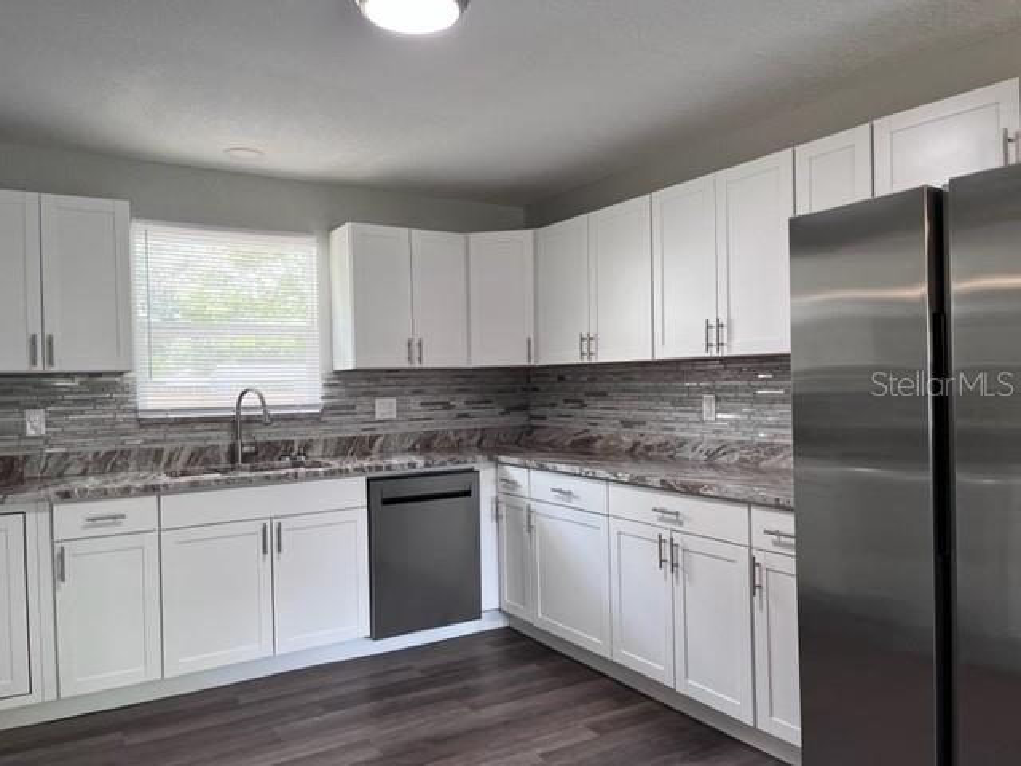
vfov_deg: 53.1
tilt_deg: +0.7
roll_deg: +1.2
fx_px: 767
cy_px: 383
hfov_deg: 67.3
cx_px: 510
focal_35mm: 26
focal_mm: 5.1
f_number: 1.6
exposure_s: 1/120
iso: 125
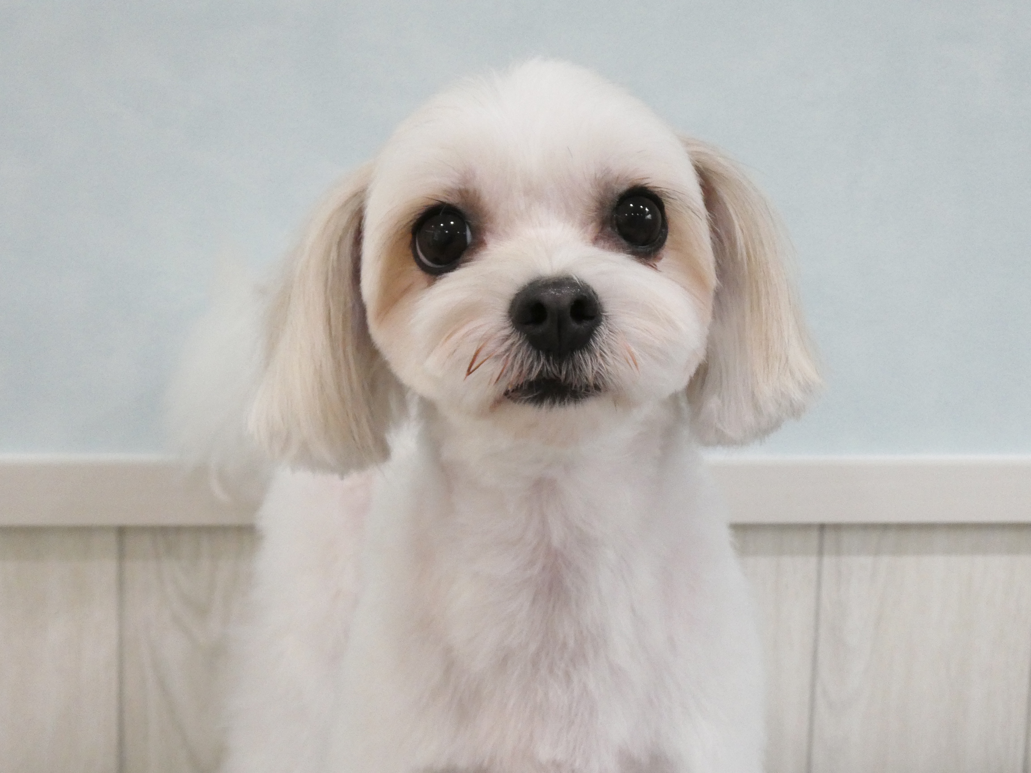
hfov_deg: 31.7
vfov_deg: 24.0
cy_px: 386
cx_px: 516
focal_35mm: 61
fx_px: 1817
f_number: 4.3
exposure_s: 1/80
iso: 500
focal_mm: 10.9
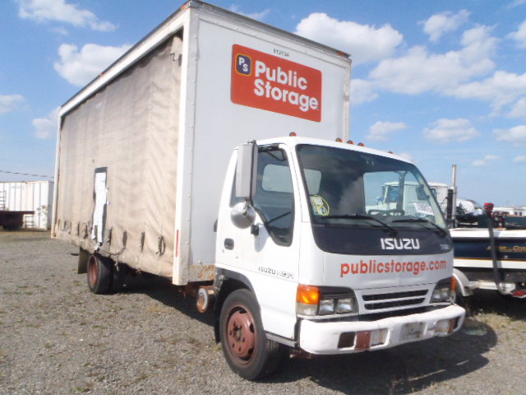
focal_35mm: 28
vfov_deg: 49.7
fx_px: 425
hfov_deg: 63.4
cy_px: 198
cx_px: 263
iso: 400
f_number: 5.6
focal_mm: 5
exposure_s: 1/2000
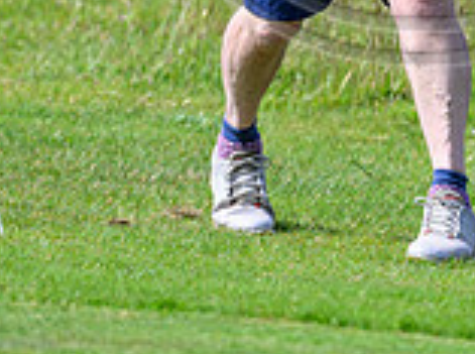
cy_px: -247
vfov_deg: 0.9
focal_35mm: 1604
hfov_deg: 1.2
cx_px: 531
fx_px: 21960
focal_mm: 400
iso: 500
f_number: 4
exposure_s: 1/4000
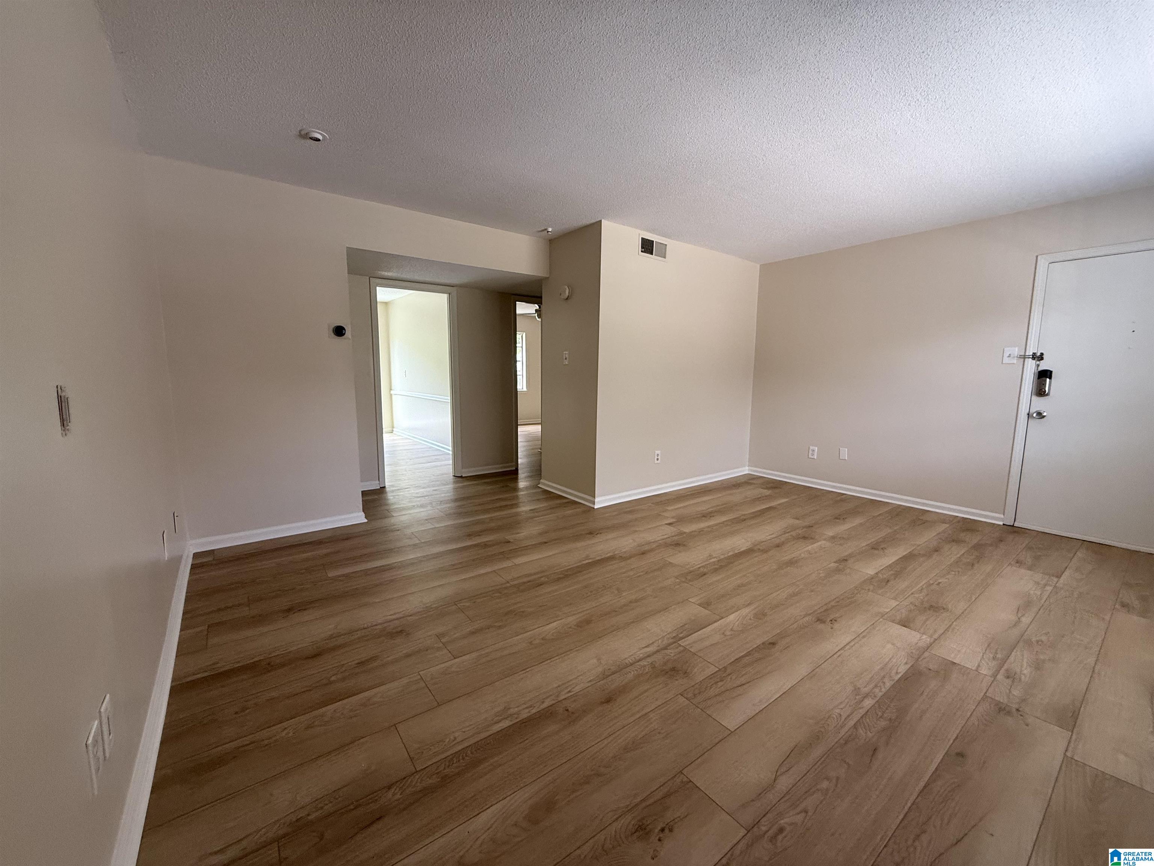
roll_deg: -0.2
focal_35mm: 14
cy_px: 433
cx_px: 577
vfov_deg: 85.7
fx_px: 467
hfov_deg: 102.1
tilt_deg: -6.7
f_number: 2.2
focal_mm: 2.22
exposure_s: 1/99
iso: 200
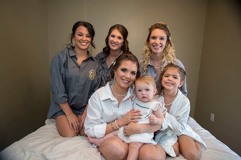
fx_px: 161
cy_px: 80
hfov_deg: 73.8
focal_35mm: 24
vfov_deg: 53.1
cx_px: 120
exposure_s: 1/100
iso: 1250
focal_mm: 24
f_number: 2.8
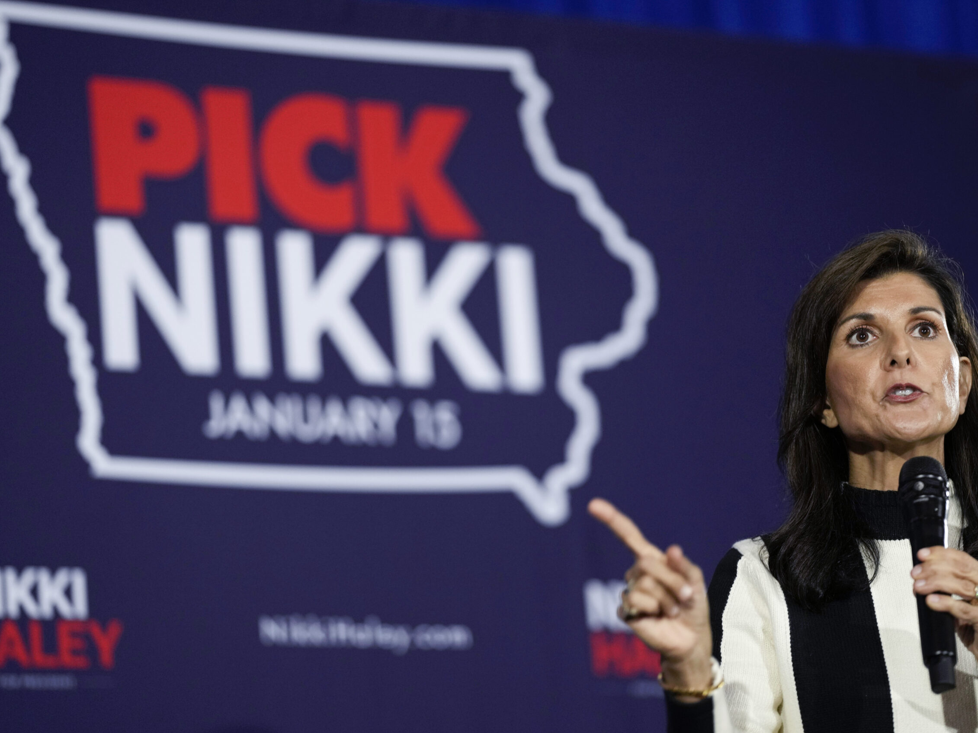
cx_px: 516
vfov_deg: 10.1
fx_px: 4153
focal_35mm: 147
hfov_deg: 13.4
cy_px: 369
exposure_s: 1/250
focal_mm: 135
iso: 1250
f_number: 1.8
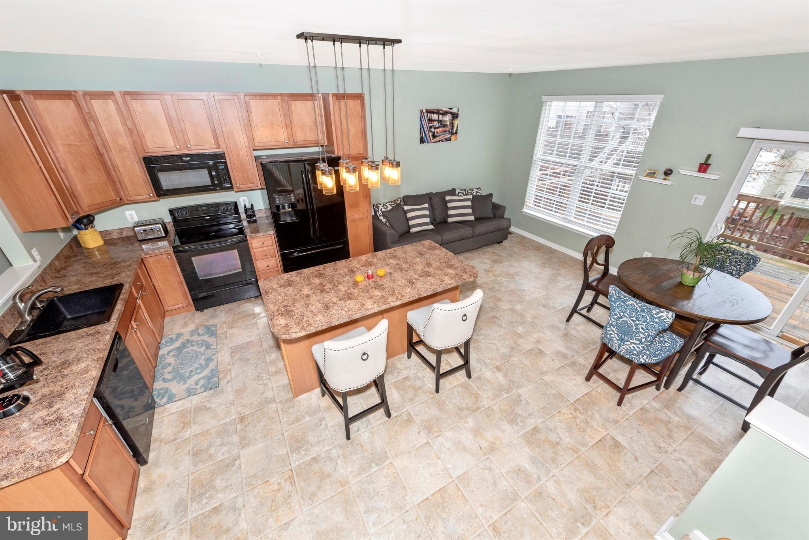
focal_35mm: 14
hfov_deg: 104.2
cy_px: 270
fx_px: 315
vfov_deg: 81.3
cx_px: 404
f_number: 8
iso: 400
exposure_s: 1/60
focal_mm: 14
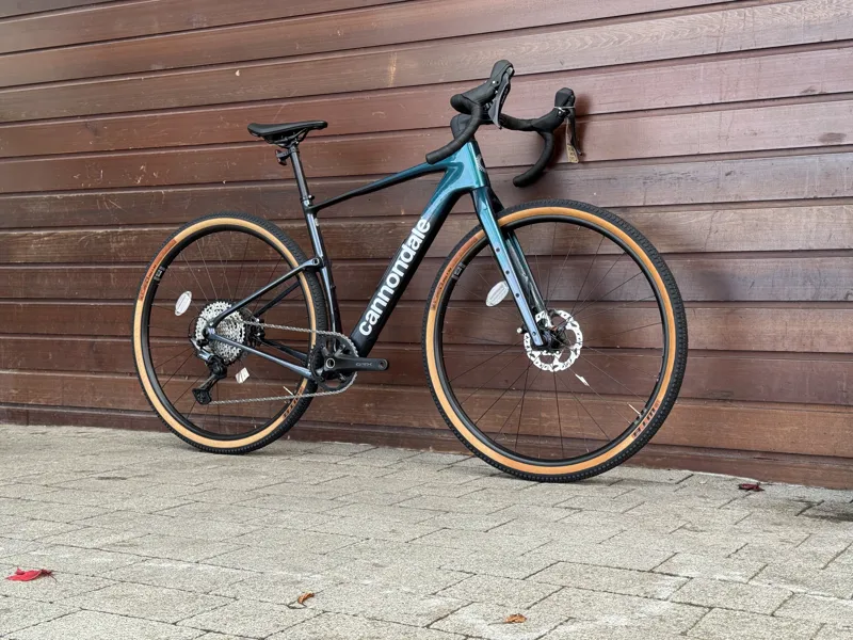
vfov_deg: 30.3
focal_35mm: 48
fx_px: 1183
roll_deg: -0.7
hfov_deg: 39.7
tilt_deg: -1.2
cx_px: 426
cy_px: 320
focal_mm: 6.76
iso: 64
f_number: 1.78
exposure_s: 1/172
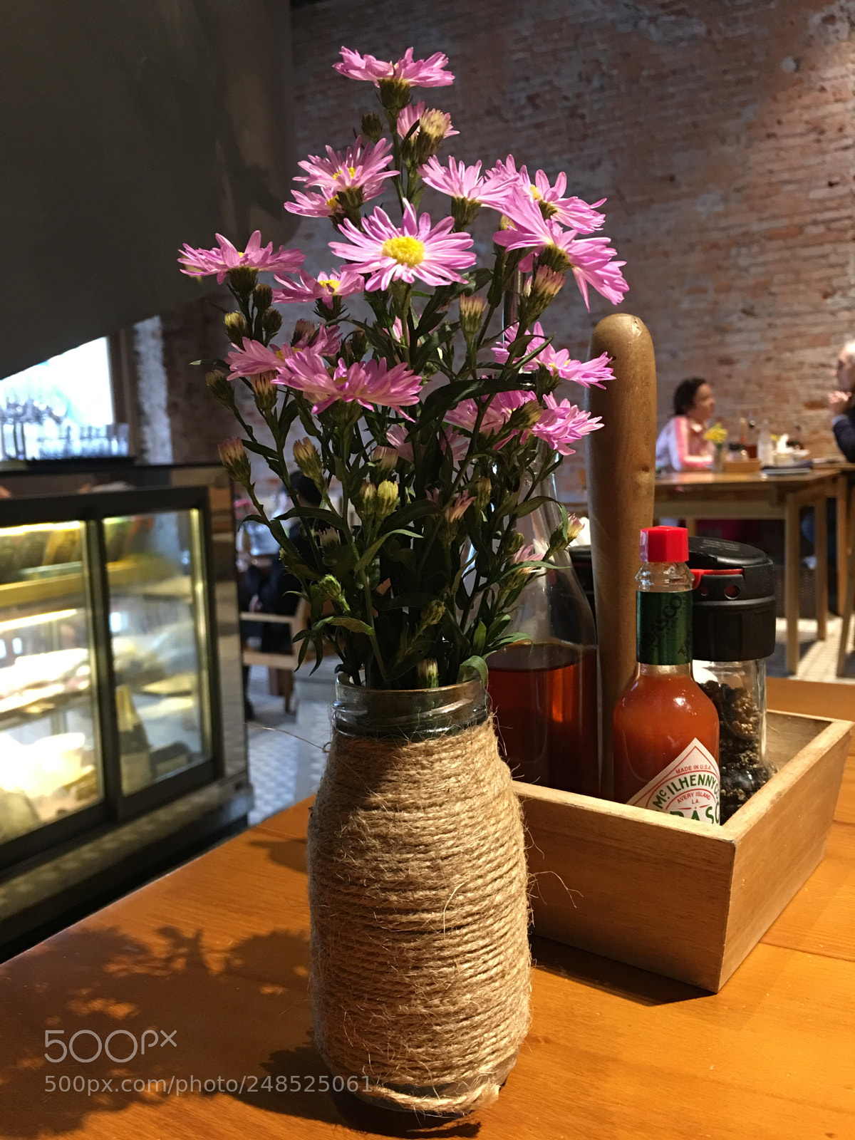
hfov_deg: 48.2
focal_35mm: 29
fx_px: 955
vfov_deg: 61.7
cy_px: 570
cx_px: 428
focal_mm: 4.15
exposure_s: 1/10
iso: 100
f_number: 2.2
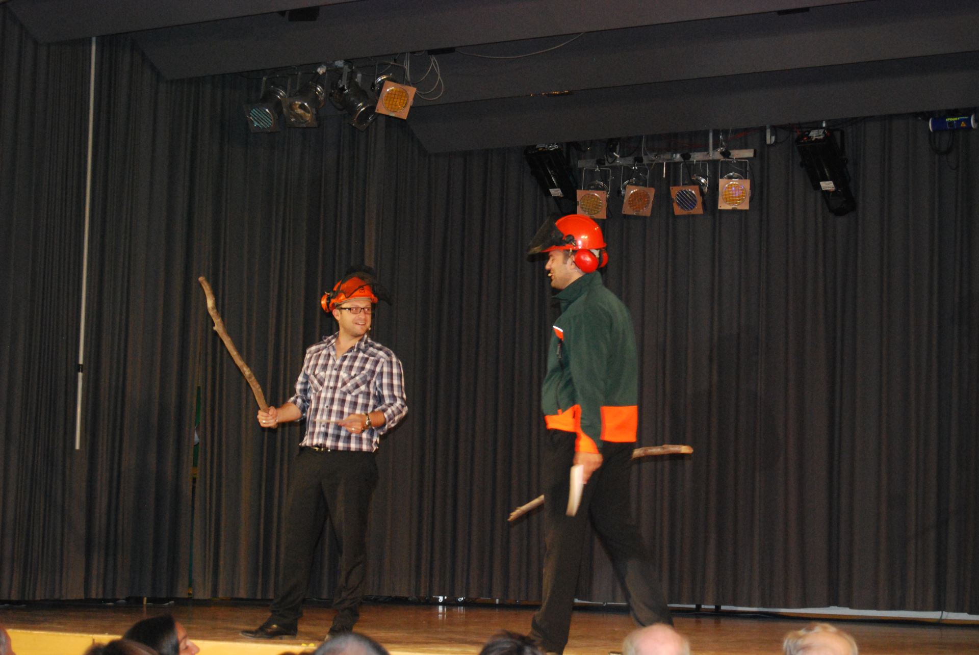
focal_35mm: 82
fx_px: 2246
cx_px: 490
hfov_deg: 24.6
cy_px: 328
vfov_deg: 16.6
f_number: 5.6
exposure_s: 1/60
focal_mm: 55
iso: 1600
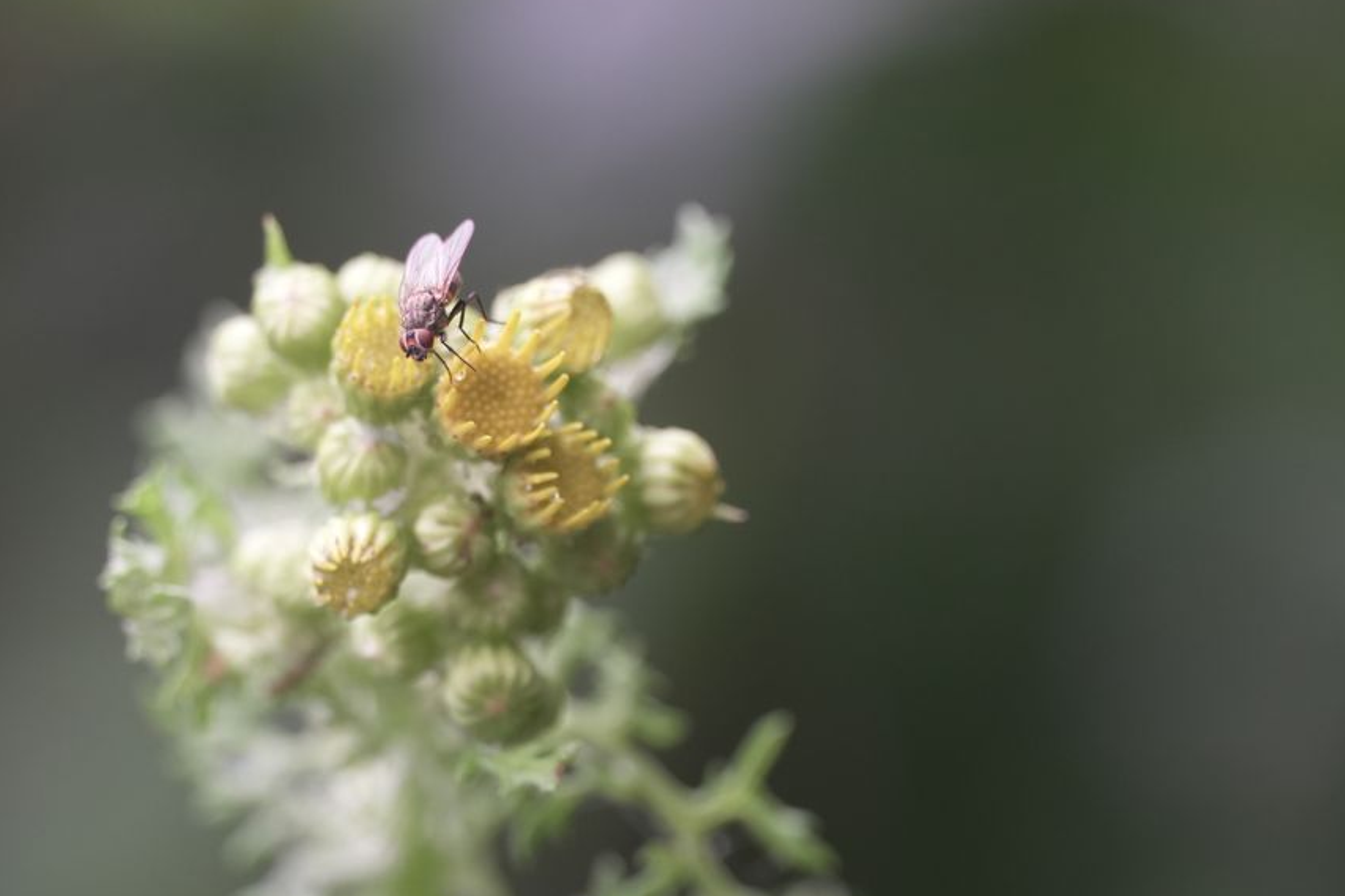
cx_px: 436
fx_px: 10634
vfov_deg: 4.8
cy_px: 535
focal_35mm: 285
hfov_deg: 7.2
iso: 800
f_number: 5.6
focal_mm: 135
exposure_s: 1/160
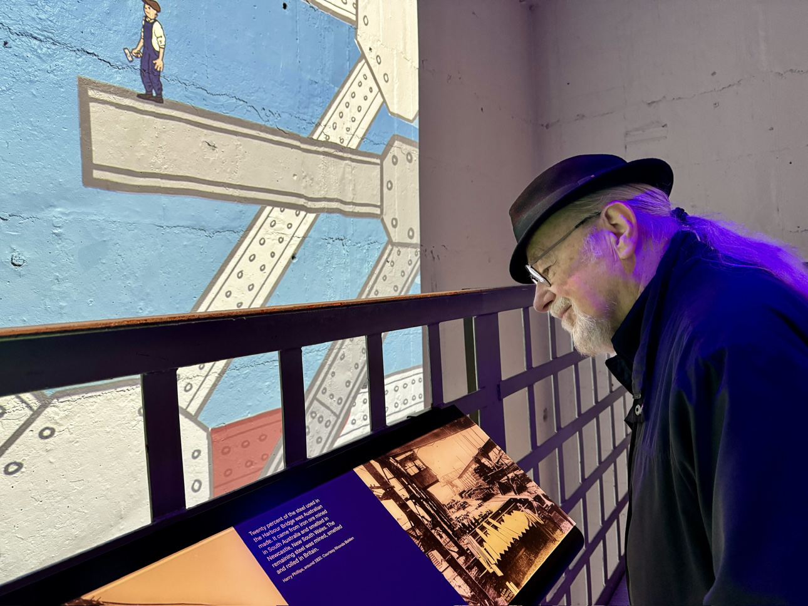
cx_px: 404
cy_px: 303
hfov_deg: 71.6
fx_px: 560
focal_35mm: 24
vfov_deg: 56.8
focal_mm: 6.76
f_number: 1.78
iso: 640
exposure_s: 1/40
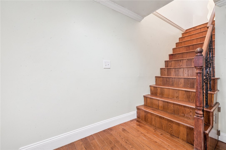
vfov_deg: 81.2
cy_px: 75
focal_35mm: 14
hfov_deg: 104.3
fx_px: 88
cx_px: 113
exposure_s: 2
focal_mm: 14
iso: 50
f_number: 18
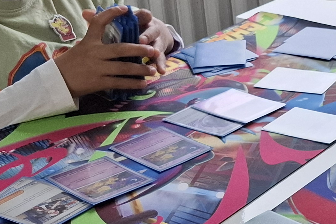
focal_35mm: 92
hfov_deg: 19.5
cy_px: 59
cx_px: 491
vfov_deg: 14.8
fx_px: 858
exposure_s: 1/100
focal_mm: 5.54
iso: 160
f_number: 1.8
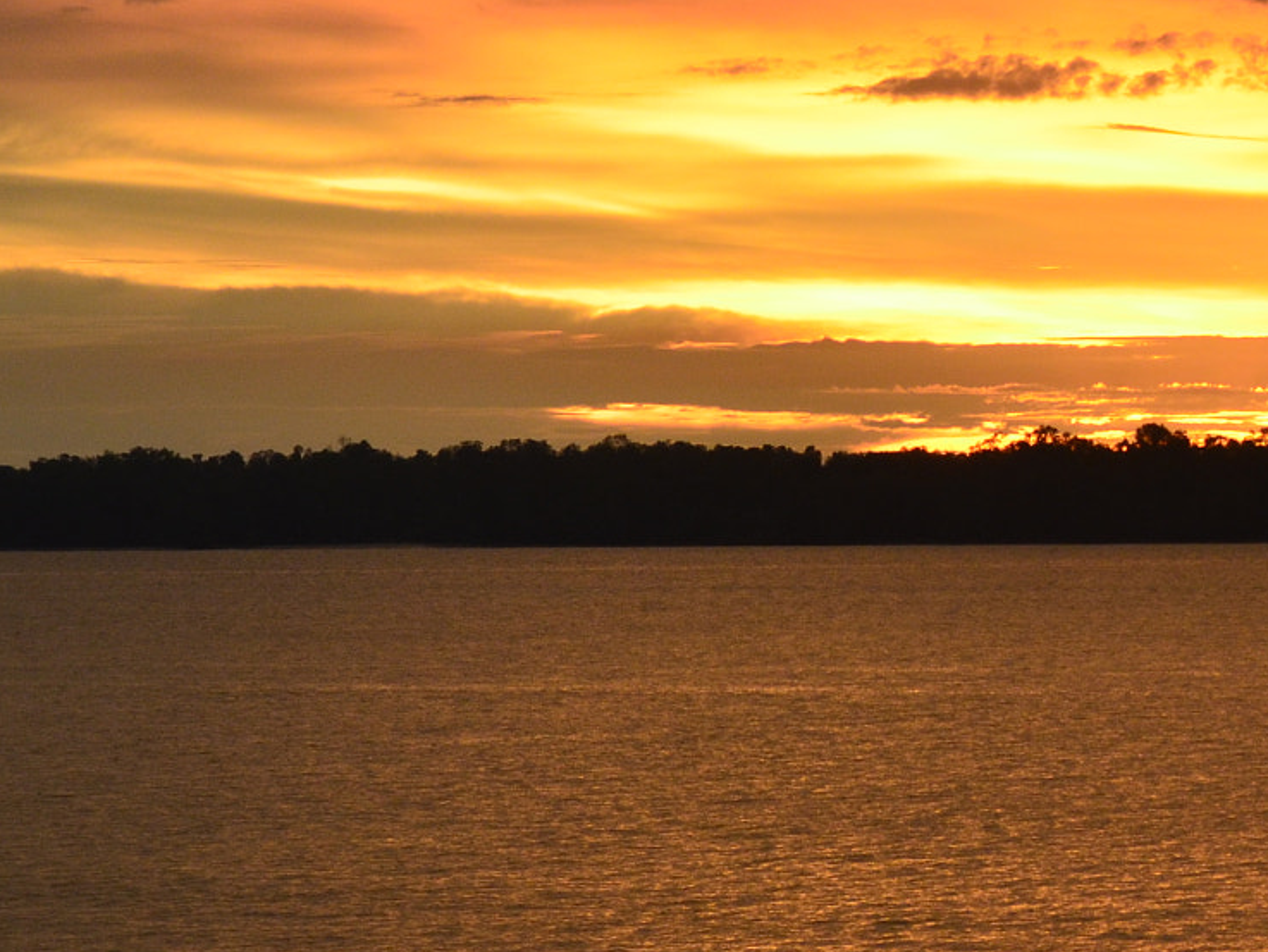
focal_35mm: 192
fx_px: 7034
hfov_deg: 10.1
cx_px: 1581
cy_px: 172
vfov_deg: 7.7
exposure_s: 1/50
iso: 500
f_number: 8
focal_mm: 48
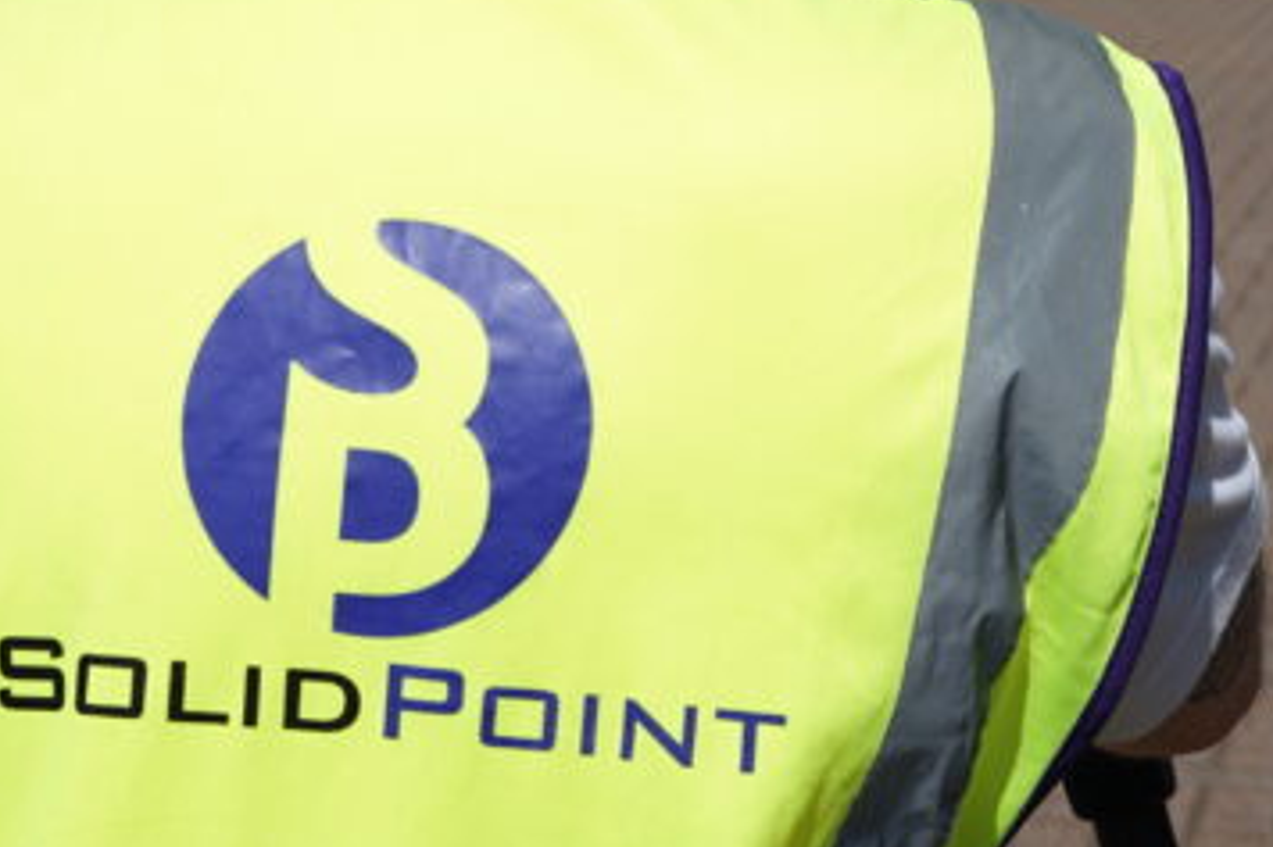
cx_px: 561
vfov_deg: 9.3
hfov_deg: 14.3
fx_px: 5089
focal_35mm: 144
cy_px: -291
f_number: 7.1
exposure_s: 1/500
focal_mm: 50
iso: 100
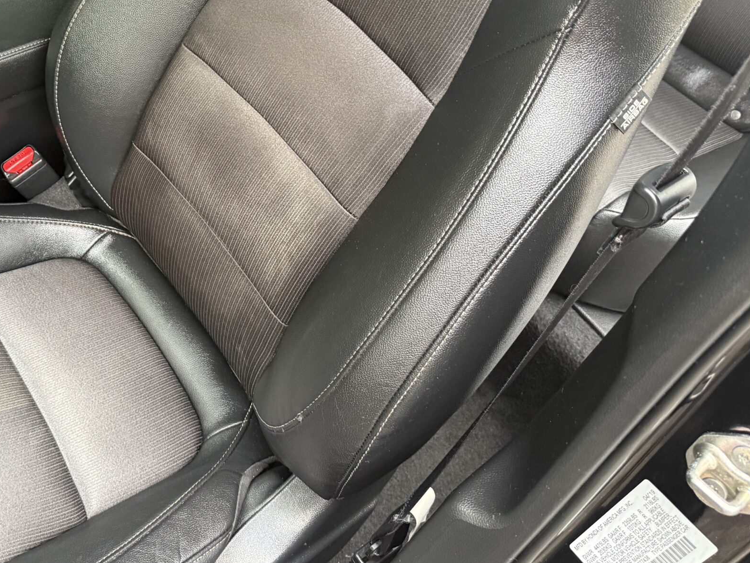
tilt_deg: -44.4
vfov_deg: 36.2
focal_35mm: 39
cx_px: 184
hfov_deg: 46.1
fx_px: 845
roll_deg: -8.2
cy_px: 159
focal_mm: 6.76
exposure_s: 1/60
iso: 500
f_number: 1.78
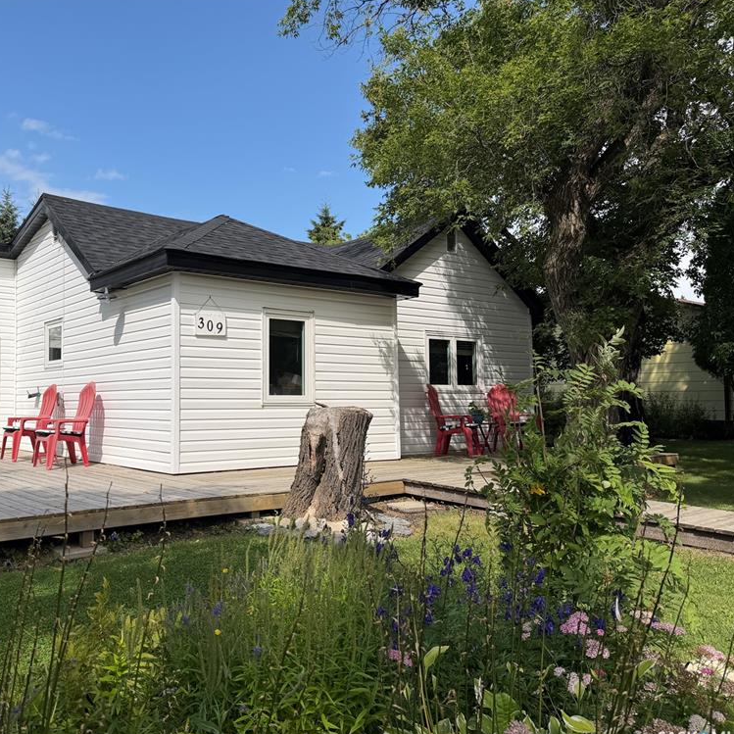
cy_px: 368
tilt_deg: +2.0
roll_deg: +0.5
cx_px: 253
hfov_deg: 54.6
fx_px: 696
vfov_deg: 55.6
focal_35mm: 29
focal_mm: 6.76
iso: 80
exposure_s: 1/6711
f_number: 1.78
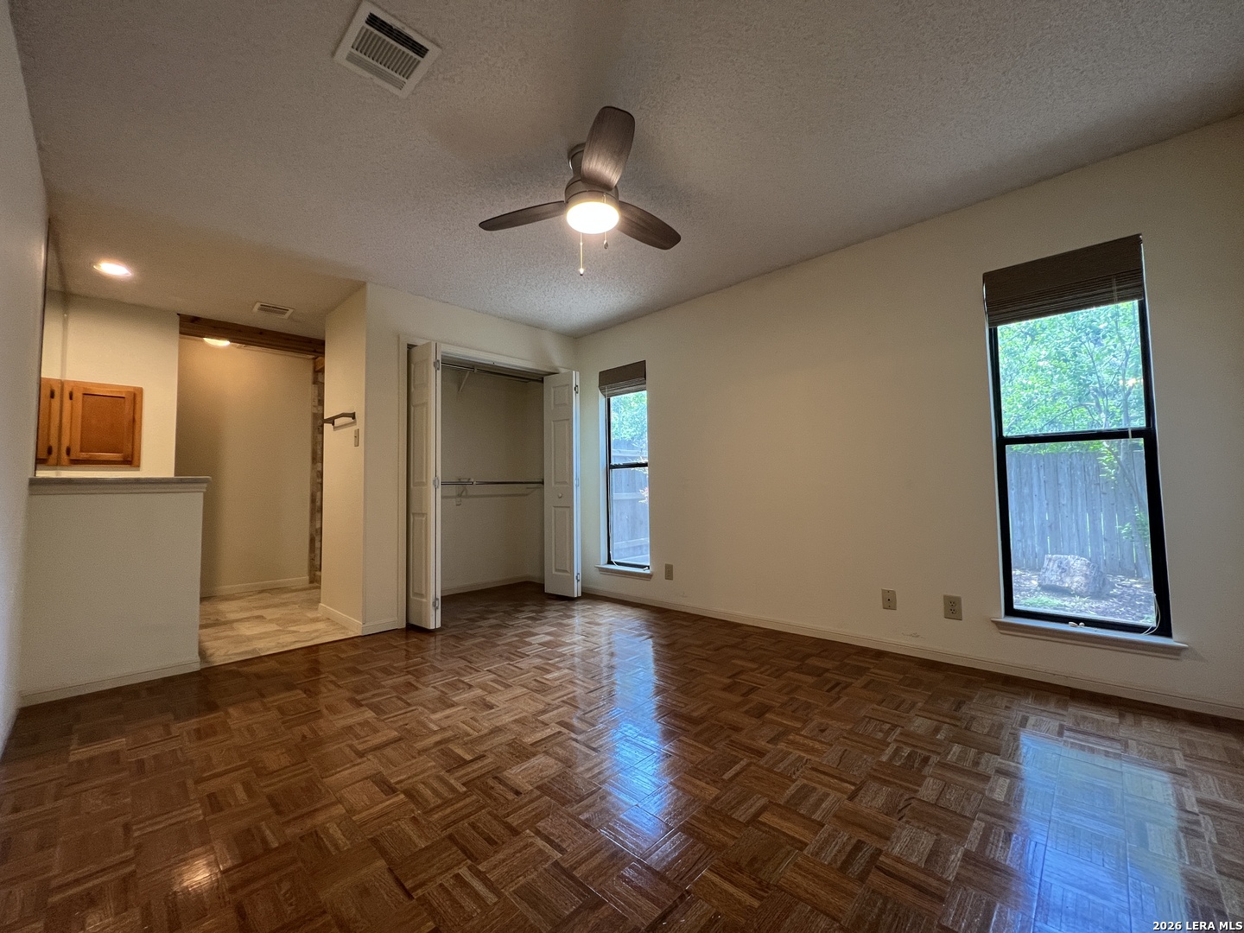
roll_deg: +1.0
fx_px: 467
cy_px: 466
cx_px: 622
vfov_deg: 89.9
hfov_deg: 106.2
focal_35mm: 13
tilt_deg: +2.6
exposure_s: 1/60
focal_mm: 1.57
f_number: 1.8
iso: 160
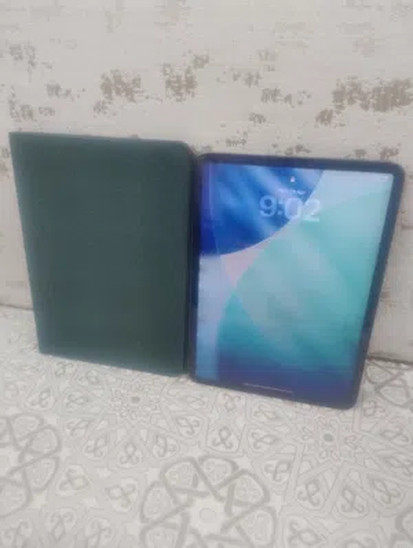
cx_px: 206
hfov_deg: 57.0
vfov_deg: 71.5
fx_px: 381
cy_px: 274
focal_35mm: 24
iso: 356
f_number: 1.8
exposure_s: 1/50
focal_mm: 5.56
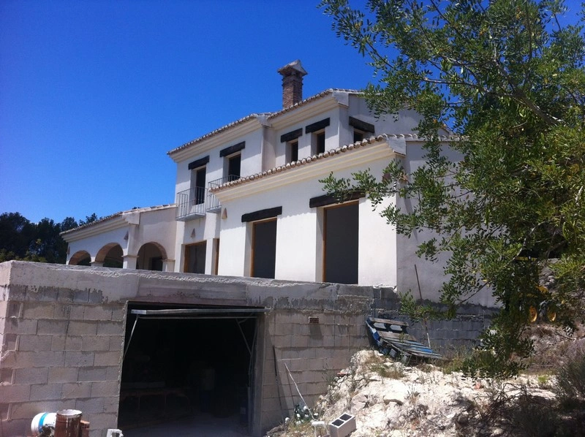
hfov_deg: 52.7
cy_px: 218
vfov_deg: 40.6
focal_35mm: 35
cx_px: 292
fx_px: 591
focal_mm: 3.85
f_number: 2.8
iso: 80
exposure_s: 1/1508
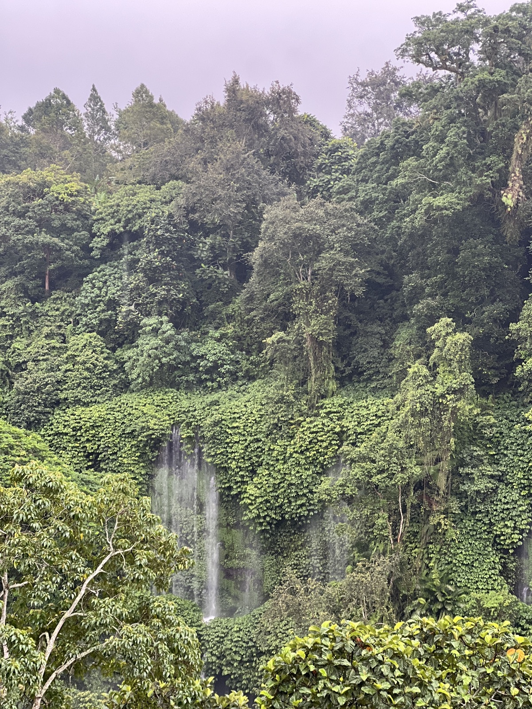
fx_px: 1578
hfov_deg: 19.1
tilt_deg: +2.6
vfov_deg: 25.3
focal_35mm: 77
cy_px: 354
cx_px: 266
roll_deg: -0.7
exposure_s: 1/82
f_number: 2.8
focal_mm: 9
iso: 250
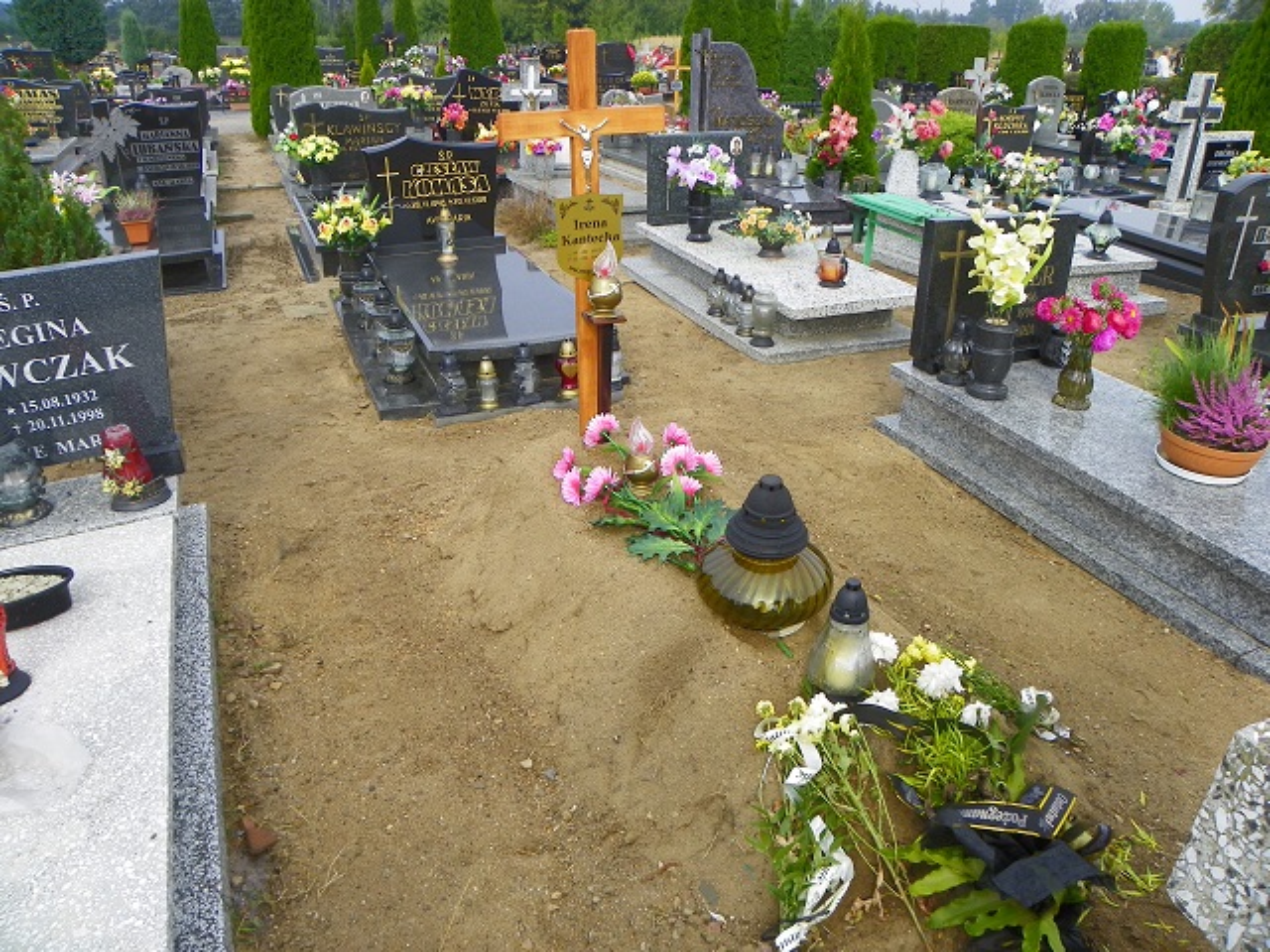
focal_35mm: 26
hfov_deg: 67.3
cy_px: 476
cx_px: 635
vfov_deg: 53.1
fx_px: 954
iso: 64
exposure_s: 1/160
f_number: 4
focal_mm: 4.6
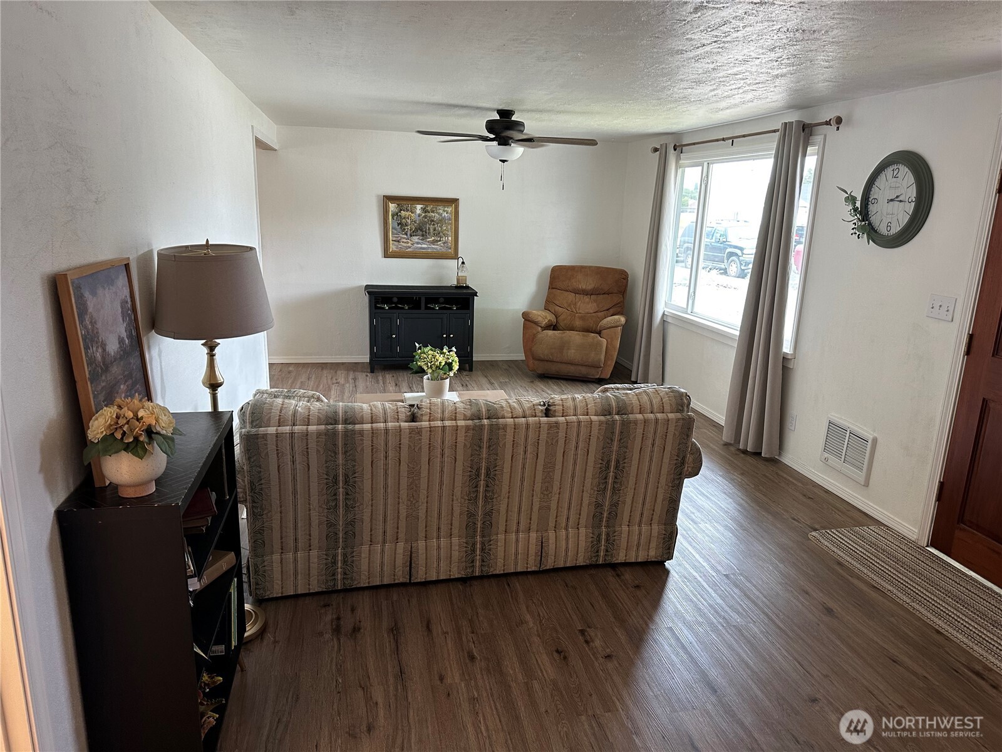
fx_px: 695
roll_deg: -1.7
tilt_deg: -13.2
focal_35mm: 24
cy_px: 376
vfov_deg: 56.8
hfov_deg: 71.6
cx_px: 501
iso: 200
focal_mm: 6.86
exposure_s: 1/120
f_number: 1.78
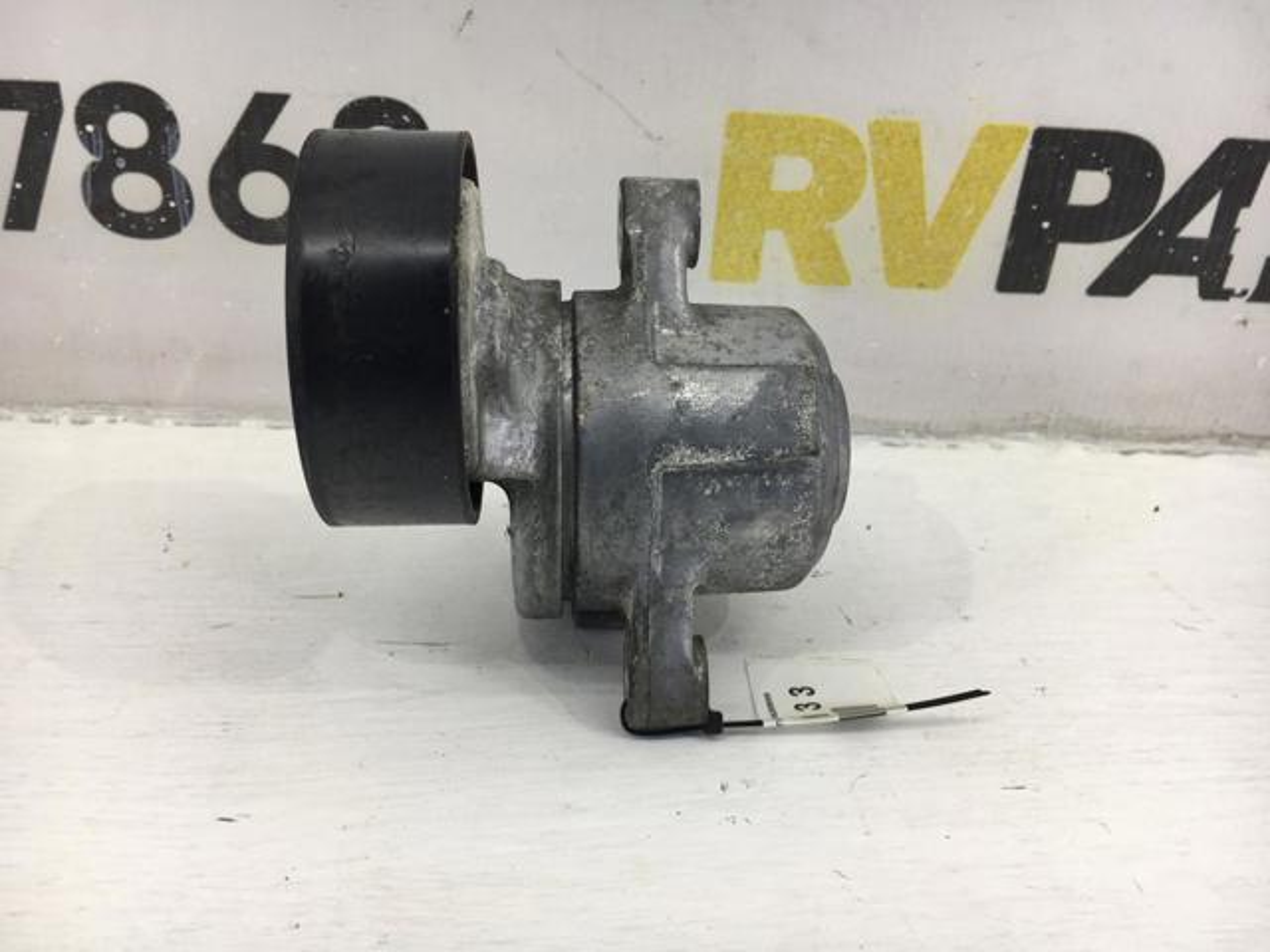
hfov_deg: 61.7
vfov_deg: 48.2
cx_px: 635
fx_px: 1064
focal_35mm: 29
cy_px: 476
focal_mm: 4.15
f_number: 2.2
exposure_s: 1/50
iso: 25
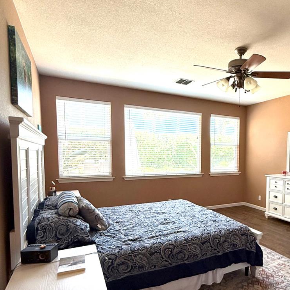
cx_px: 211
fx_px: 237
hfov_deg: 60.1
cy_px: 175
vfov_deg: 62.3
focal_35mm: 25
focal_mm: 2.22
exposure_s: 1/99
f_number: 2.2
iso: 100
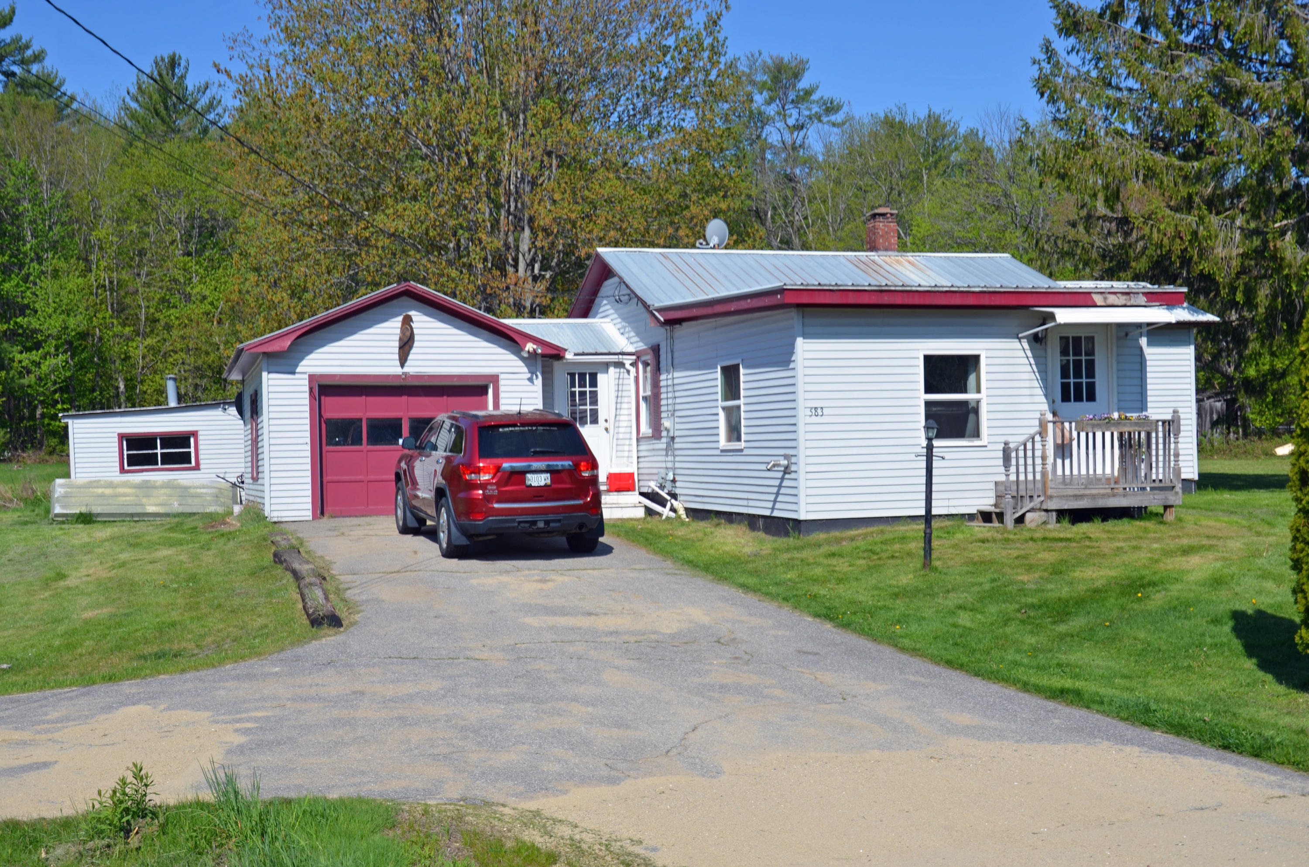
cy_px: 434
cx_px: 654
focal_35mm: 45
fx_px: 1633
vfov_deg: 29.7
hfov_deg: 43.7
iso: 100
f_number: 9
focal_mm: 30
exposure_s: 1/320
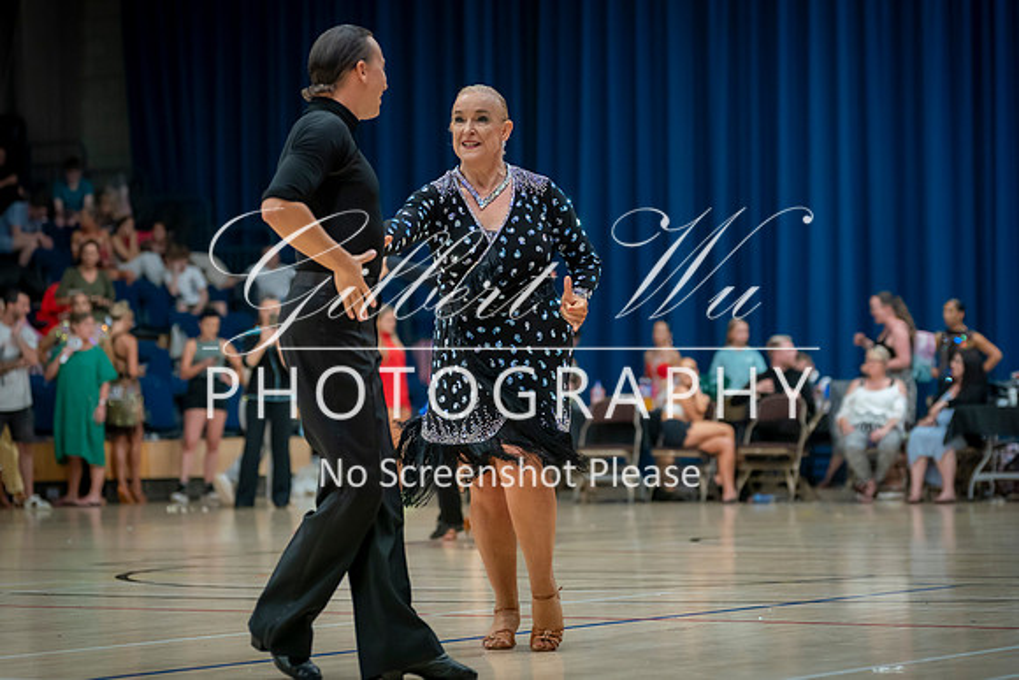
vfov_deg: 11.3
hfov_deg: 16.8
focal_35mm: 122
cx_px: 540
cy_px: 284
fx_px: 3445
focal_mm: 98
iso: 3200
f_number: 2.8
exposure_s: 1/400
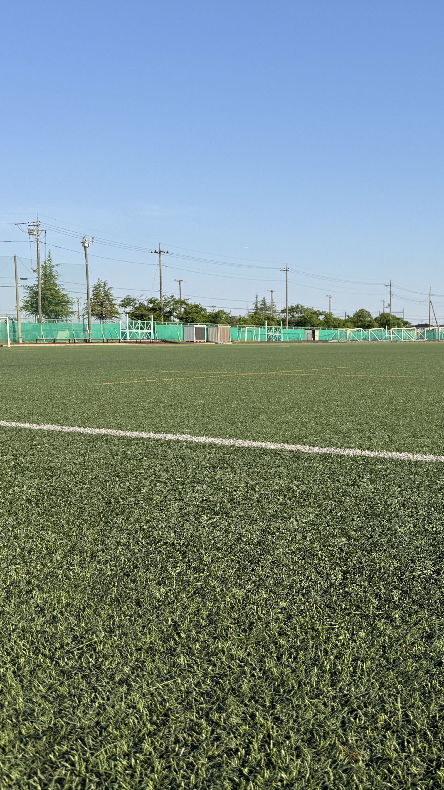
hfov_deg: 32.9
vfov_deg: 56.6
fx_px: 733
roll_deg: +0.4
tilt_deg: -4.0
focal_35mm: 35
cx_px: 344
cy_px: 396
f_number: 1.78
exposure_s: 1/2833
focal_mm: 6.76
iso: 80
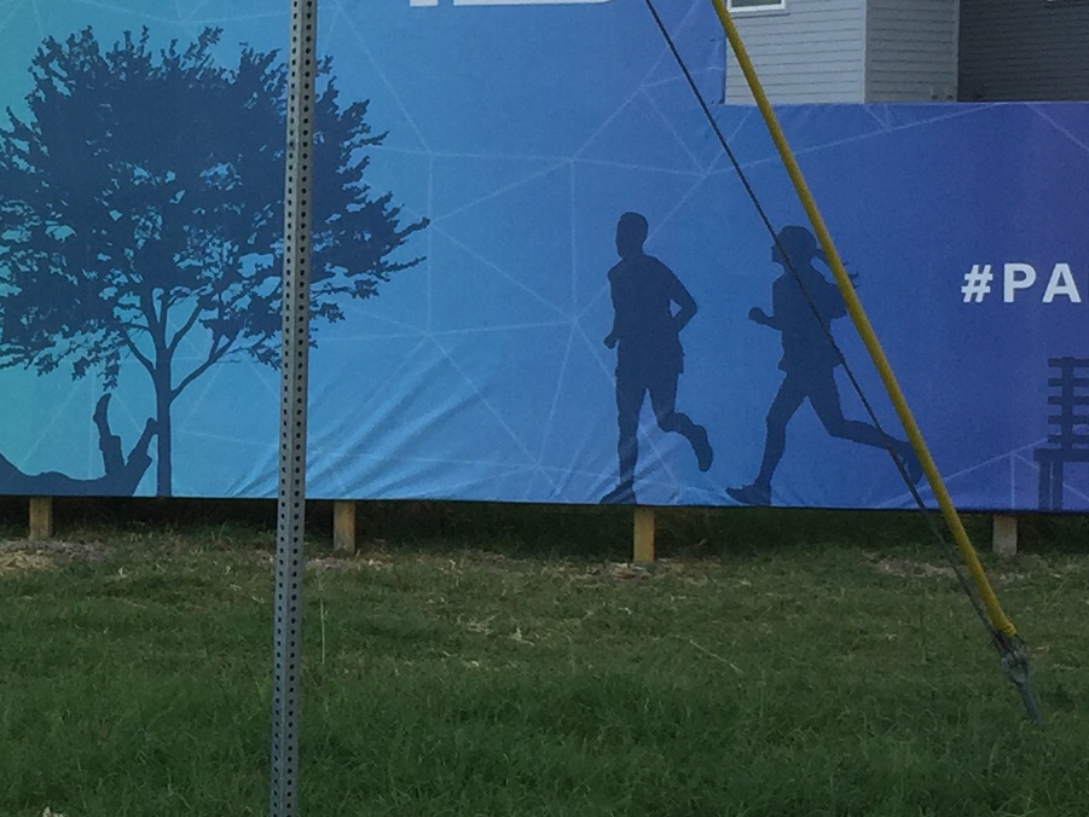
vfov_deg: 14.1
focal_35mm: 105
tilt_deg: -4.8
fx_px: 3304
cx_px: 29
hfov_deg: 18.3
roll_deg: -0.8
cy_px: 392
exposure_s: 1/2639
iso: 32
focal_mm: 4.15
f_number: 2.2
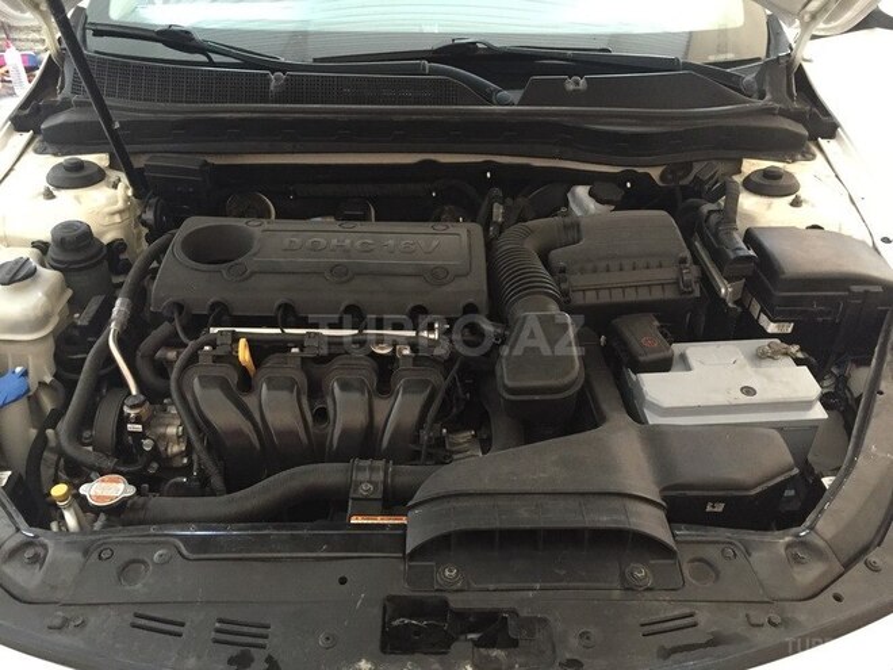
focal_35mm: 29
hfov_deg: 61.7
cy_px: 335
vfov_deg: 48.2
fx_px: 748
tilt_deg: -36.0
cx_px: 446
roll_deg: -0.4
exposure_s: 1/17
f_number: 2.2
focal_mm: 4.15
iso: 250
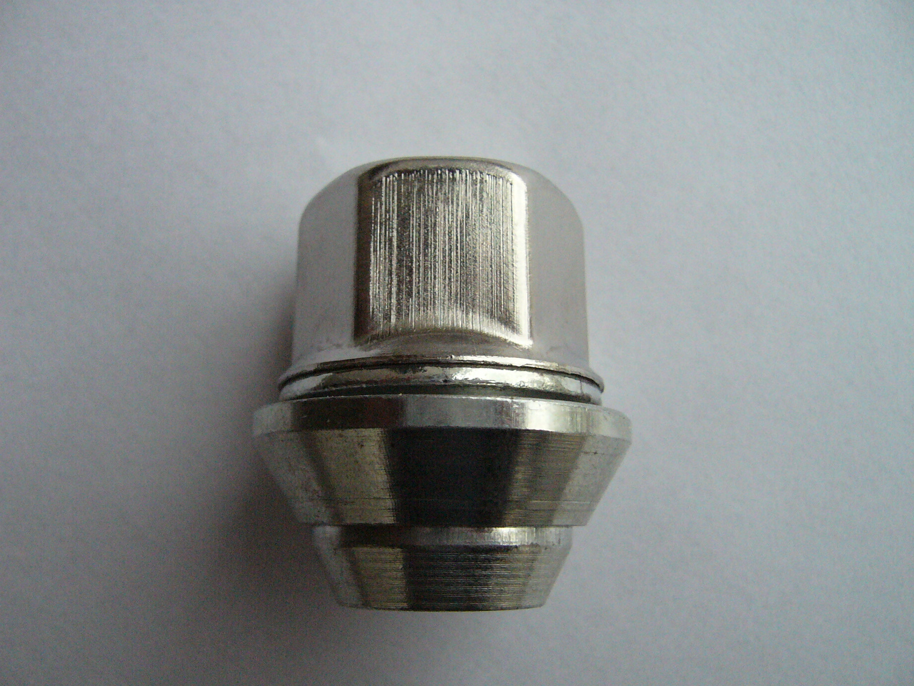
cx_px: 457
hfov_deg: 52.6
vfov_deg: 40.7
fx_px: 924
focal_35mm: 35
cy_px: 343
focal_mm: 5.8
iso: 400
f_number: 5.6
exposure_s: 1/200
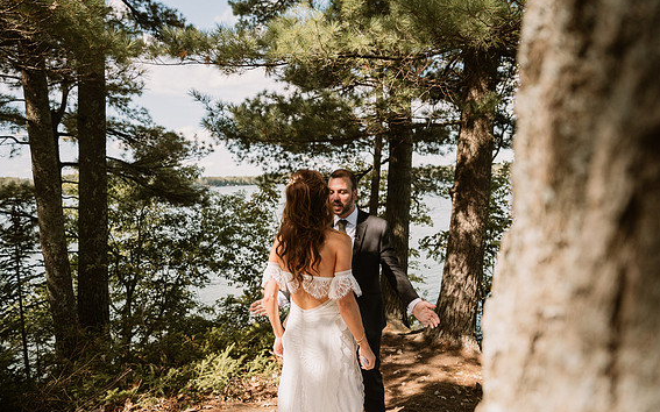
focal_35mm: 25
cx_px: 334
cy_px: 201
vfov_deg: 49.2
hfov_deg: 72.6
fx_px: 450
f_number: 2.8
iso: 800
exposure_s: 1/8000
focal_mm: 24
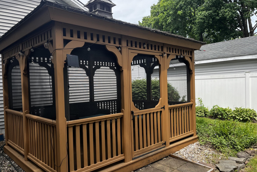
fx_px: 200
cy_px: 91
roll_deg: +1.9
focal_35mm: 28
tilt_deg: -1.8
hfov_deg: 65.5
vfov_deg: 46.4
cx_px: 131
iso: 50
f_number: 1.6
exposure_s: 1/913
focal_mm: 5.1
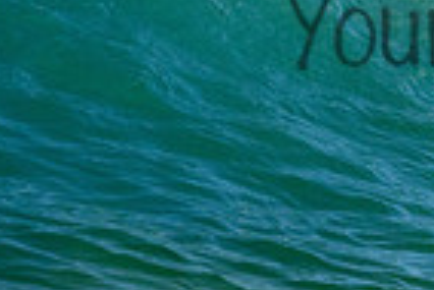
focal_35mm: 3261
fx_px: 39353
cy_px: -5
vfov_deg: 0.4
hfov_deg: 0.6
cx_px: 599
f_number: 11
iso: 2200
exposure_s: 1/2000
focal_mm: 800
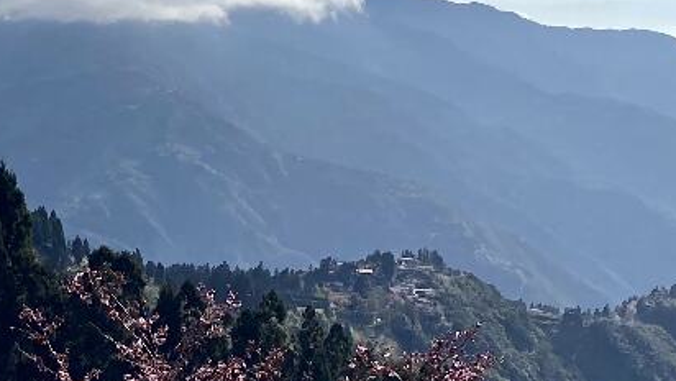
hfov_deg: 23.2
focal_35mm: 88
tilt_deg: +2.4
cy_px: 11
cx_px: 2
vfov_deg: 13.6
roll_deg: -2.1
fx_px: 1578
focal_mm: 4.25
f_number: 1.8
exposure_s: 1/7692
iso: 32
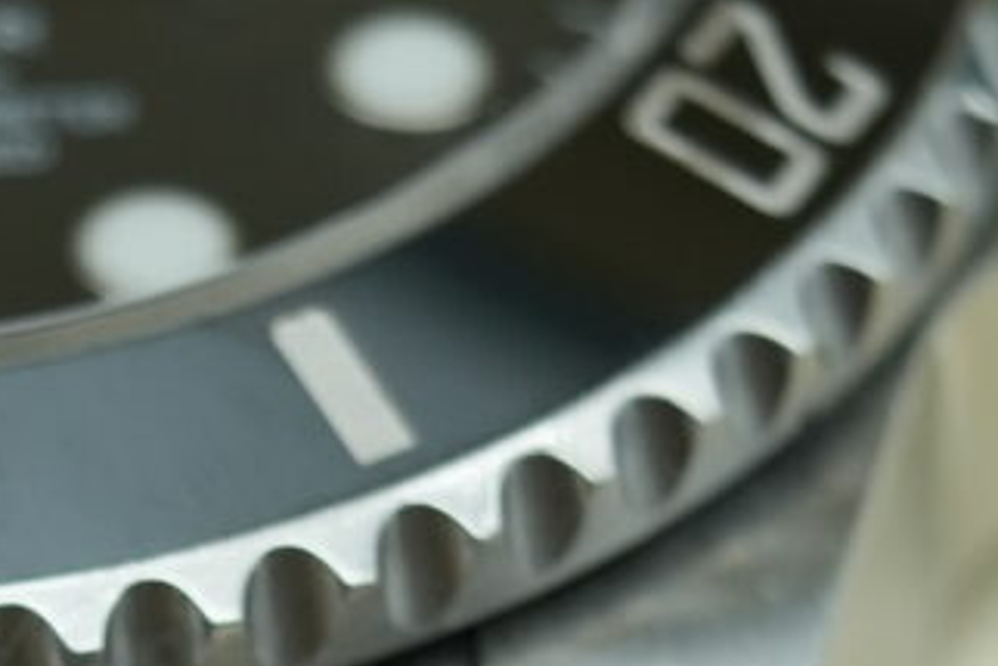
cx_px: -118
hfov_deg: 7.4
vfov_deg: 4.9
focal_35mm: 278
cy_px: 1225
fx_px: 7710
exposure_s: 1/250
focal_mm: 35
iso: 400
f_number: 5
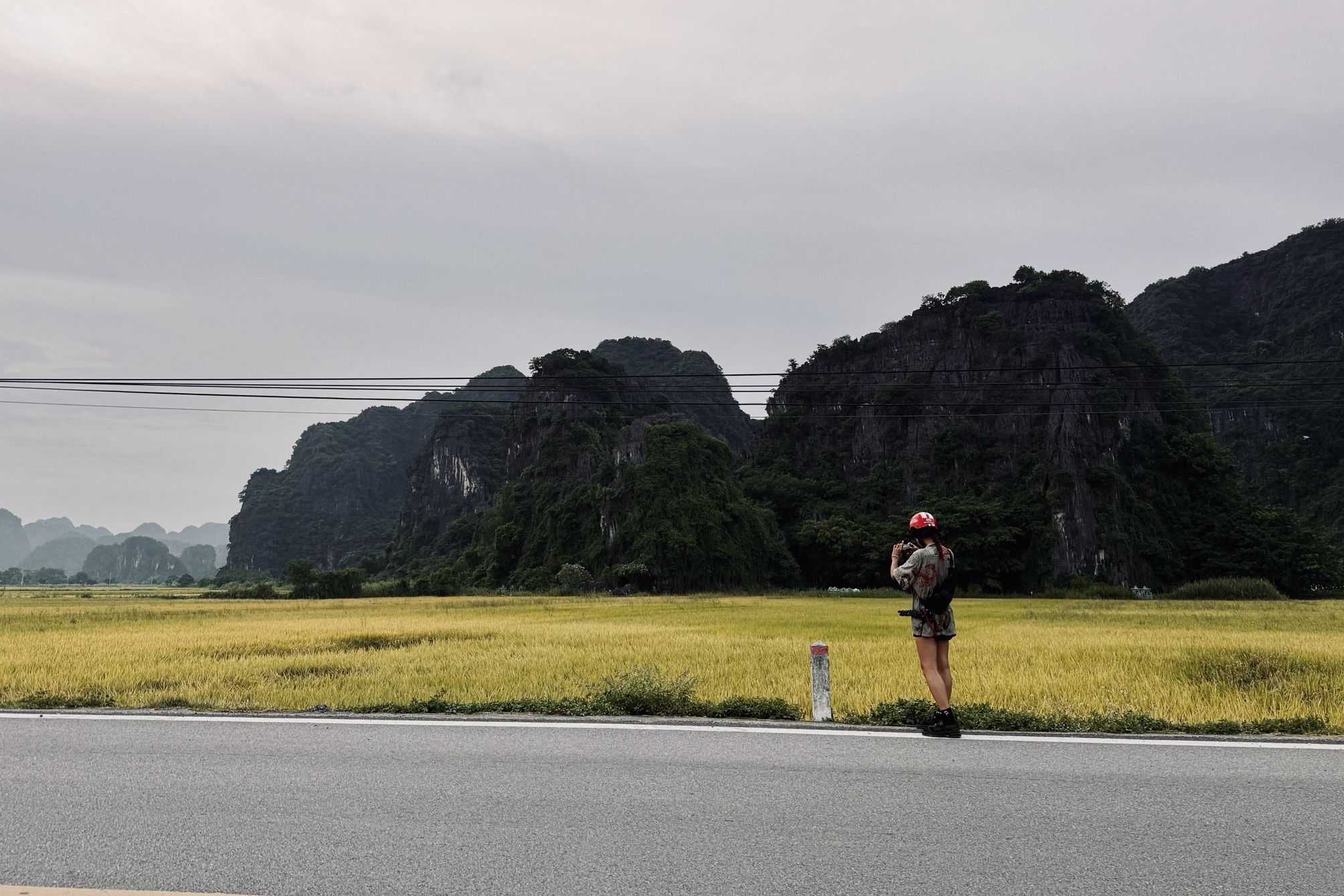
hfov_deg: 71.5
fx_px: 933
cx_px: 672
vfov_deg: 51.1
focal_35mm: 25
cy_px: 392
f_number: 1.78
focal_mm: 6.76
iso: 80
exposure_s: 1/121
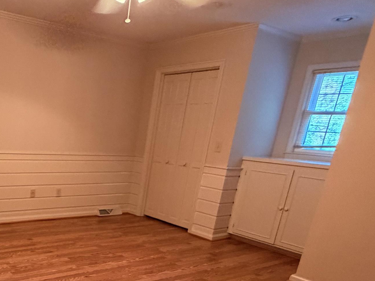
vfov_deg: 40.4
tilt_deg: -19.5
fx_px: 357
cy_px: 242
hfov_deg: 49.7
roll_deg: -2.6
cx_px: 43
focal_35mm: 33
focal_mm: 2.22
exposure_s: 1/60
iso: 640
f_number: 2.2
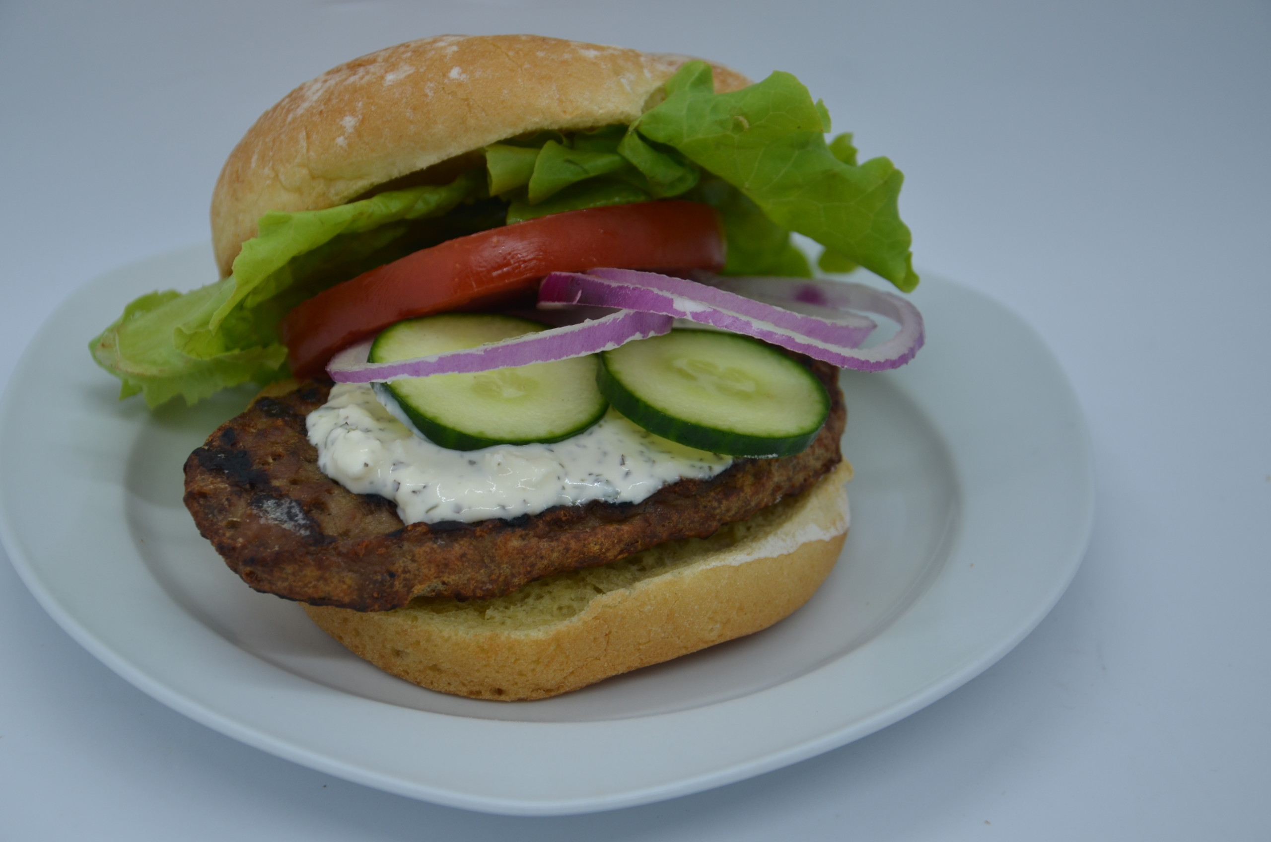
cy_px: 421
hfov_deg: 27.0
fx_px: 2643
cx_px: 636
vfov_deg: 18.1
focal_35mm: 75
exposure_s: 1/125
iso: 250
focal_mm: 50
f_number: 5.6
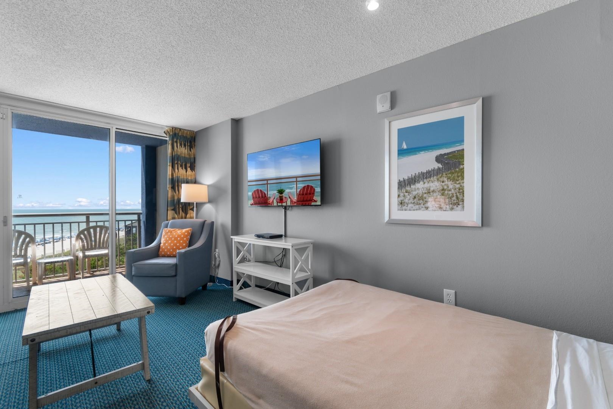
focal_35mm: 15
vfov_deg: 77.3
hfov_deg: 100.4
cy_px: 204
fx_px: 255
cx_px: 306
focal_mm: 10
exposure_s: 1/40
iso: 100
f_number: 4.5
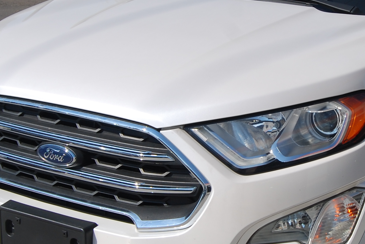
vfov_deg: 13.2
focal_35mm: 104
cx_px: 266
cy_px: 103
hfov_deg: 19.5
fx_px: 1055
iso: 100
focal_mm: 22
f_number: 8
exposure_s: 1/250
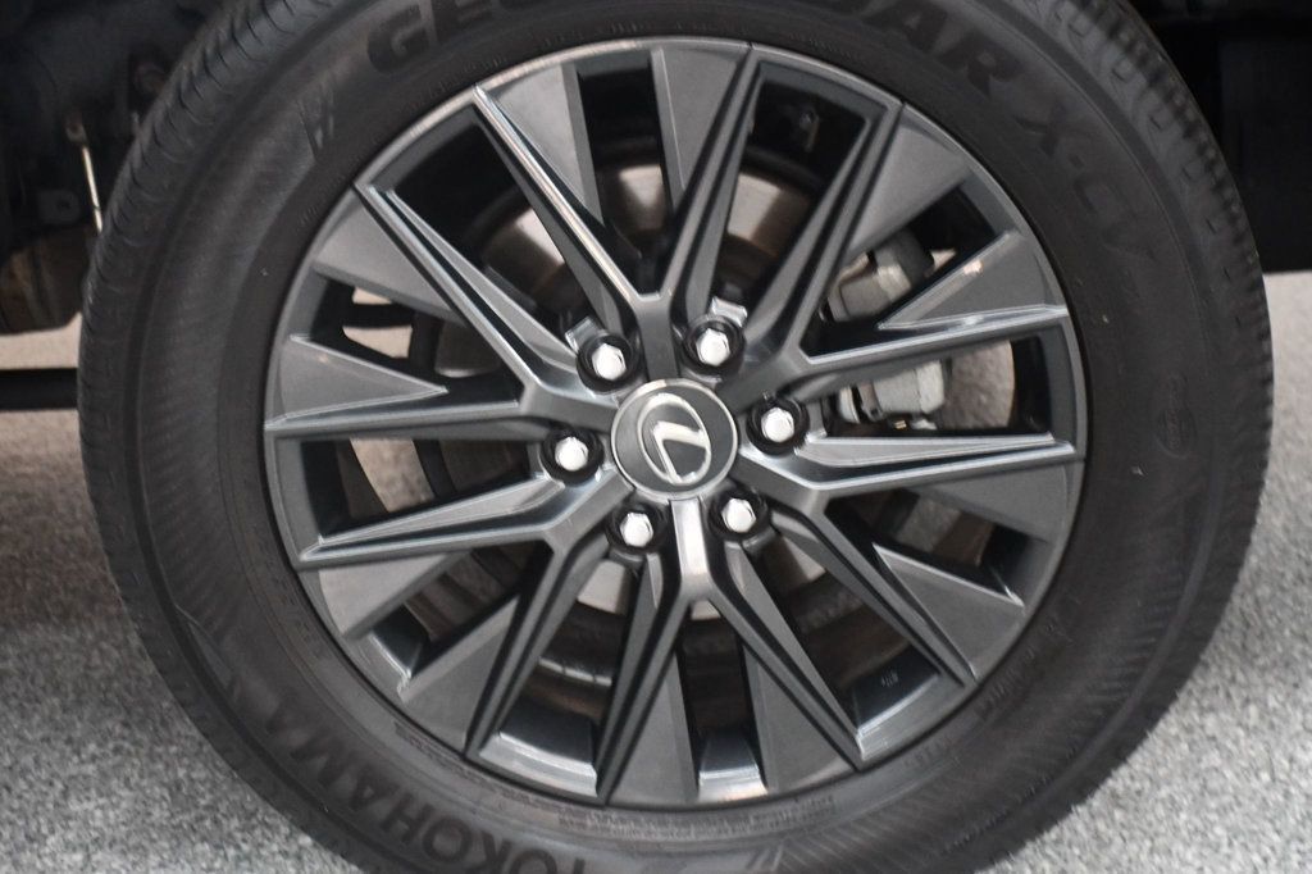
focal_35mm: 90
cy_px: 437
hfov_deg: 22.6
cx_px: 656
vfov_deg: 15.2
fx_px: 3279
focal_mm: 60
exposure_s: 1/60
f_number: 5
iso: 4000
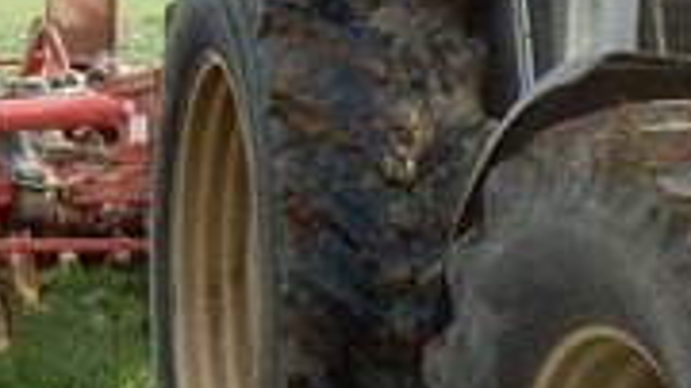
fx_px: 3186
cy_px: 238
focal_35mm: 174
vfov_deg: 7.0
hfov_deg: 12.2
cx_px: 718
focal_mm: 6.4
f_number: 4
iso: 125
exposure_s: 1/250
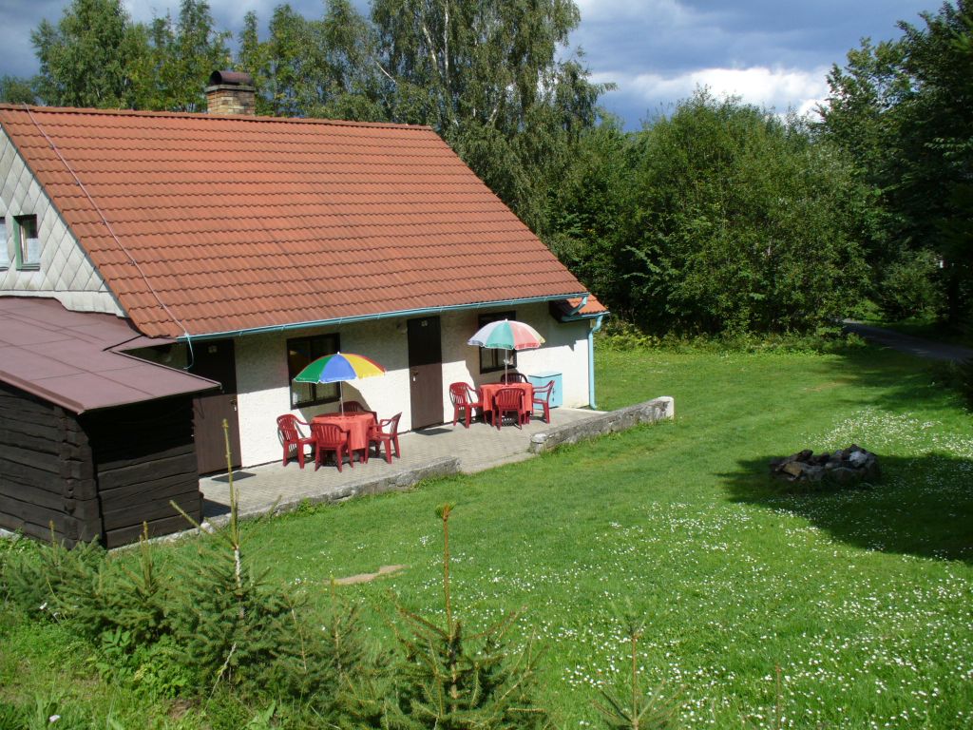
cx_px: 486
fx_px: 1040
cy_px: 365
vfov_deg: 38.7
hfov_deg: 50.1
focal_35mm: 37
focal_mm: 6.1
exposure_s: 1/320
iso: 80
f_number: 5.6
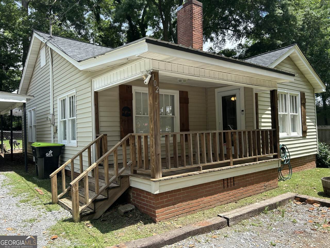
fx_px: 248
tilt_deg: +1.6
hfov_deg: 67.3
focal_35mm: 26
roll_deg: +1.4
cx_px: 165
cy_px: 124
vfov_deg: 53.1
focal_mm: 5.7
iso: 50
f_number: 1.5
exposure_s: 1/1511
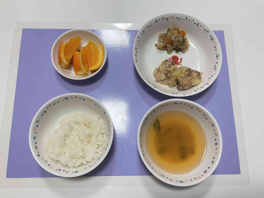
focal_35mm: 29
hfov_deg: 61.7
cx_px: 132
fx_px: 221
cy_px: 99
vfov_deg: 48.2
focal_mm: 3
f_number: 1.8
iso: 32
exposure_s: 1/120
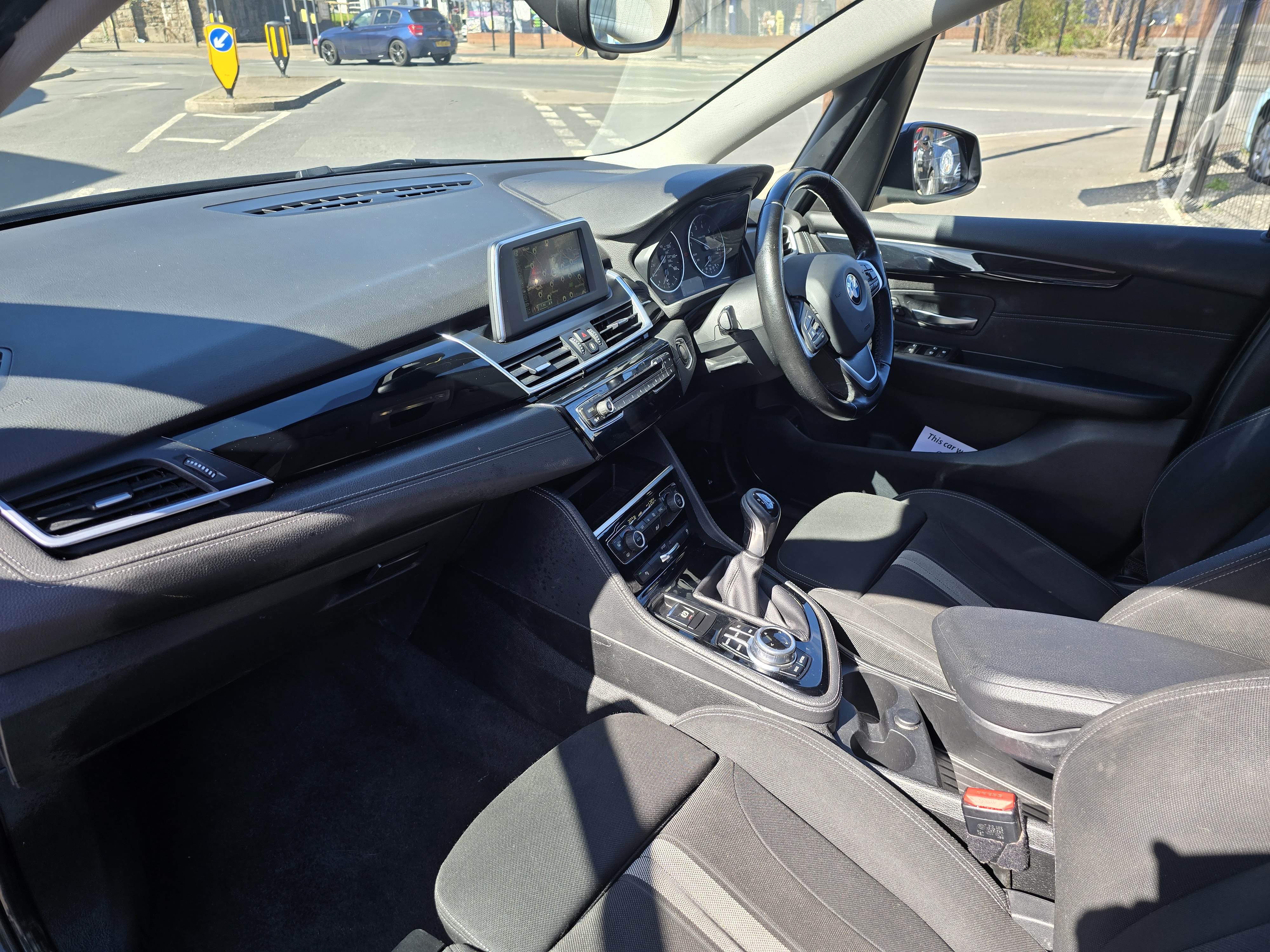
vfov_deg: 58.9
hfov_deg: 73.9
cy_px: 476
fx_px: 844
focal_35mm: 23
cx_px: 635
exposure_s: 1/180
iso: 16
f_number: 1.7
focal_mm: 6.3
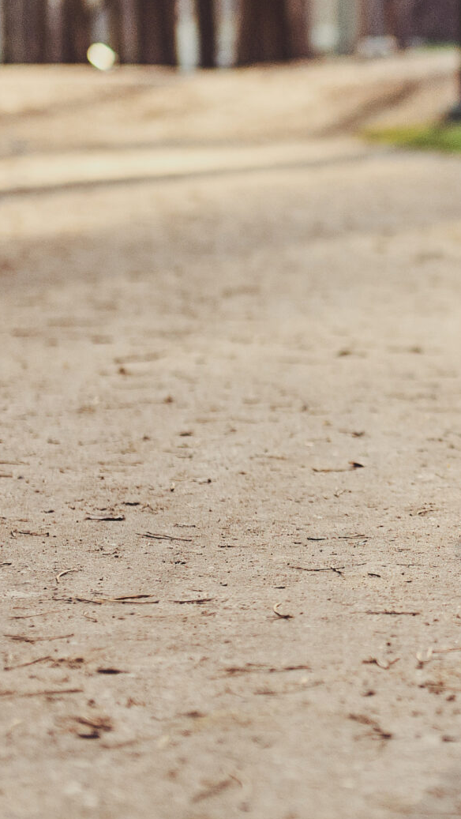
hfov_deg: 8.7
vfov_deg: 15.6
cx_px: 674
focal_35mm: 137
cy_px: 297
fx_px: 2975
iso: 500
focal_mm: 35
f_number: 2
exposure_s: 1/1000
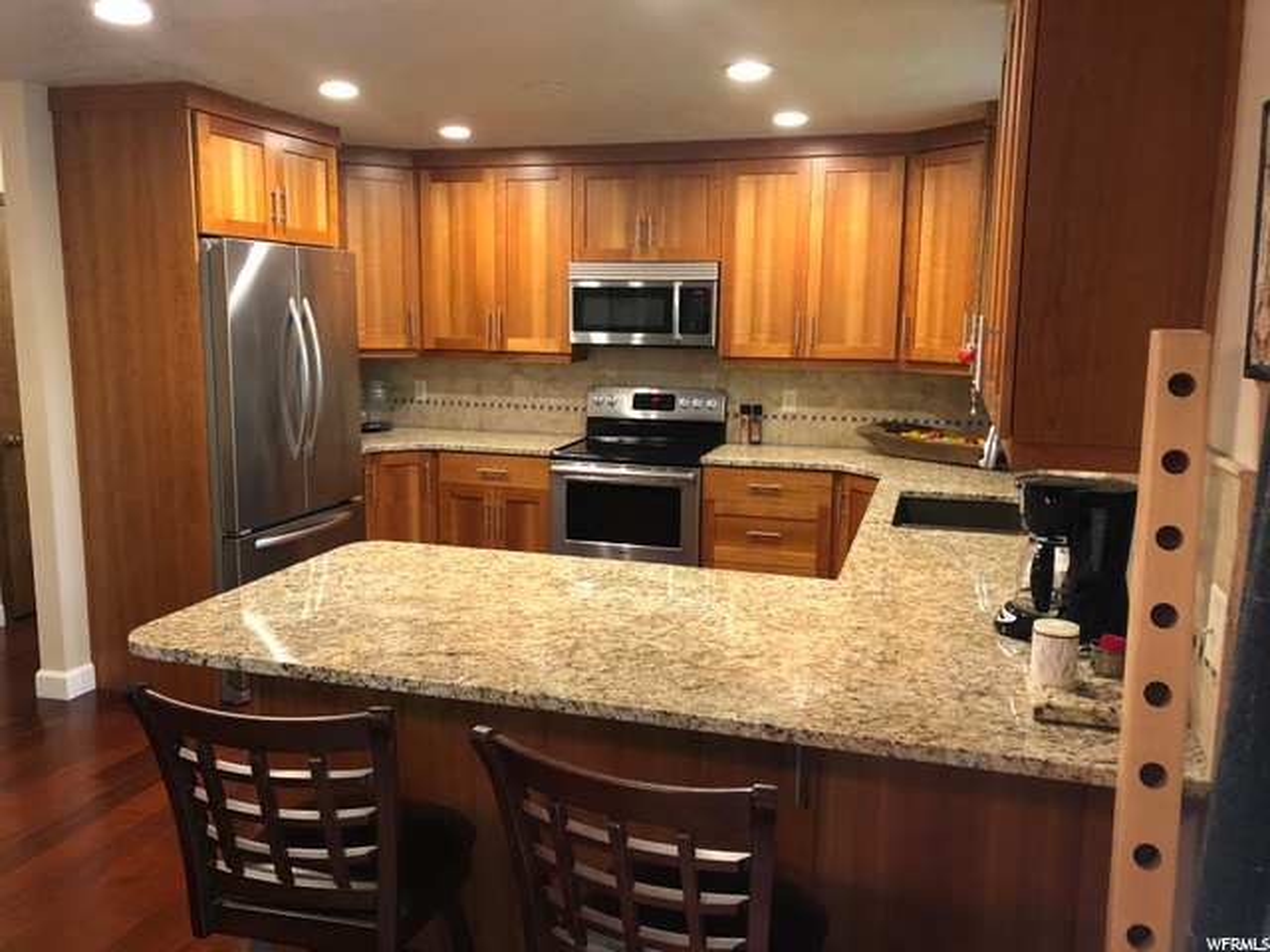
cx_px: 635
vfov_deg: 49.7
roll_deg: -1.1
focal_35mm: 28
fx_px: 1027
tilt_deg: -9.5
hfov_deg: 63.4
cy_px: 476
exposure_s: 1/12
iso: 100
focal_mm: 3.99
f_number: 1.8
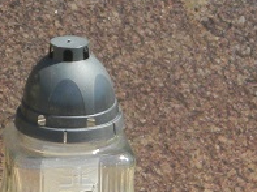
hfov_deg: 8.3
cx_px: -94
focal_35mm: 234
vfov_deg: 6.2
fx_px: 1734
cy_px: -115
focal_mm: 8.3
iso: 80
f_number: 4.1
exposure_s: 1/298
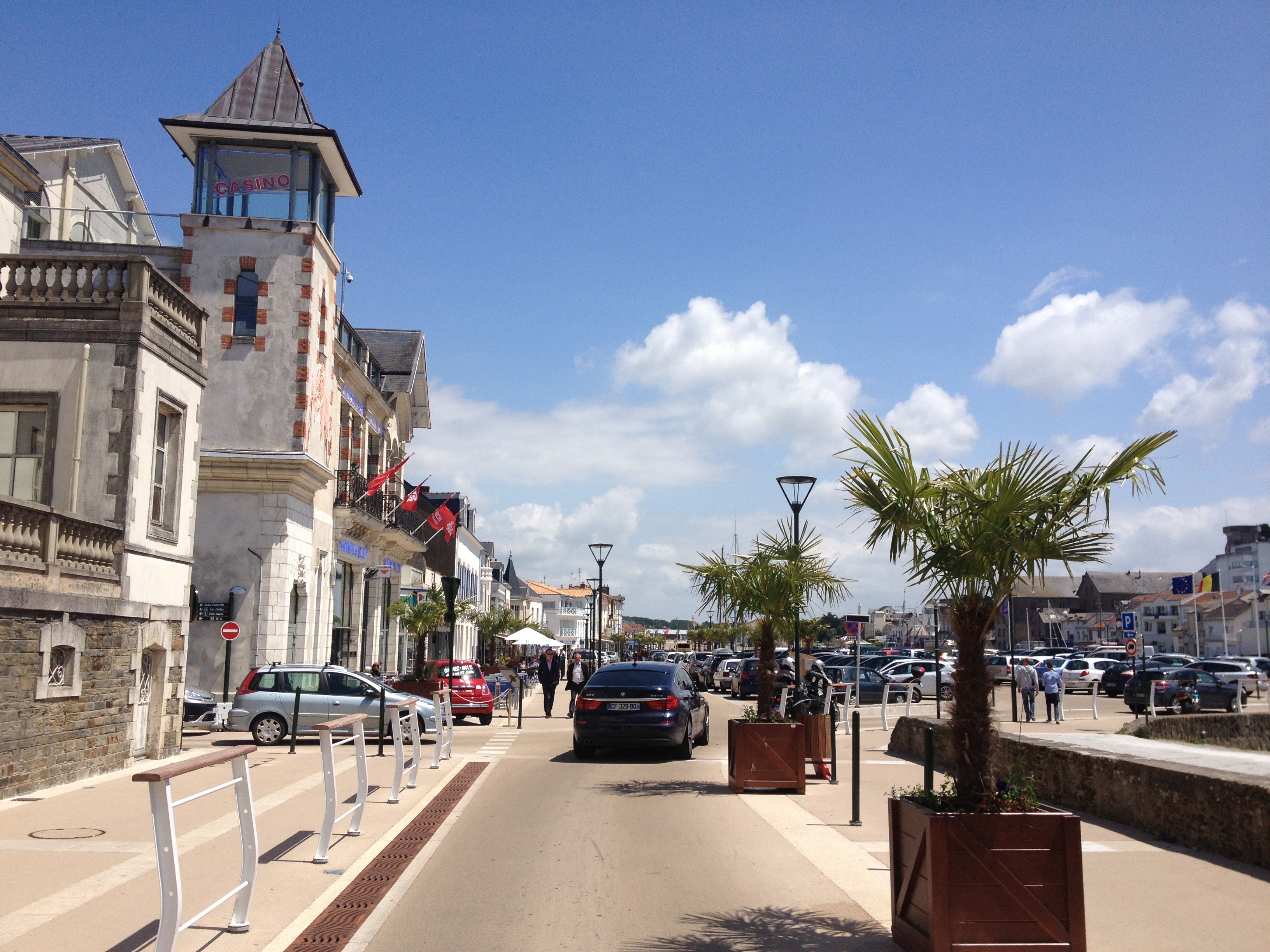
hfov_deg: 52.6
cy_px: 476
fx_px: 1284
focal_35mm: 35
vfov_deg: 40.7
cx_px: 635
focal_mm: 4.28
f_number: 2.4
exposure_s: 1/2762
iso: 50
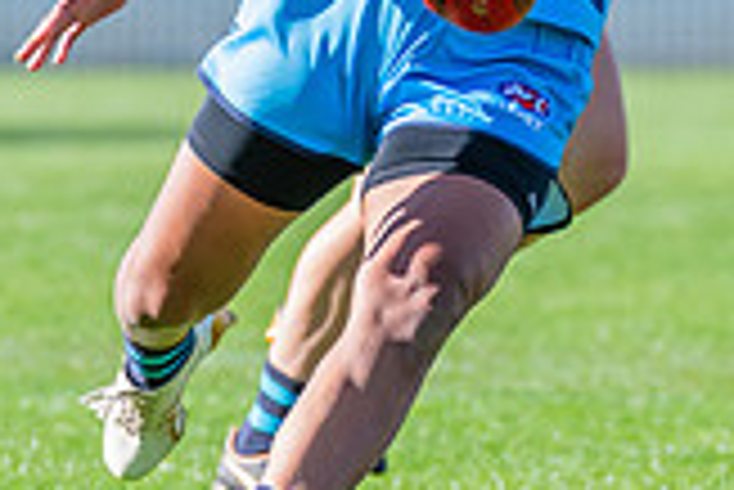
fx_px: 26080
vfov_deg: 1.1
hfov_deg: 1.6
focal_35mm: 1278
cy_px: -38
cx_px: 574
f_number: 7.1
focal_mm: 310
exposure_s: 1/1250
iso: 800
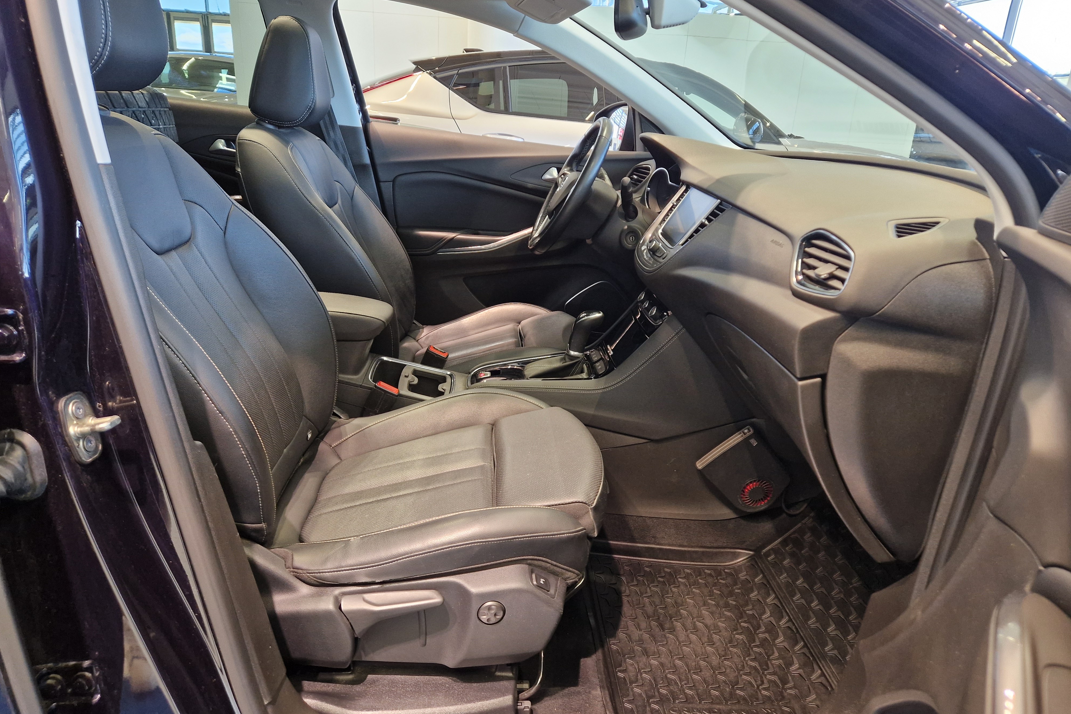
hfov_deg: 73.7
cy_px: 338
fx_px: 714
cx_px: 534
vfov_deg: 53.1
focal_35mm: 24
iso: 200
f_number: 1.8
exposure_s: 1/100
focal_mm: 5.4
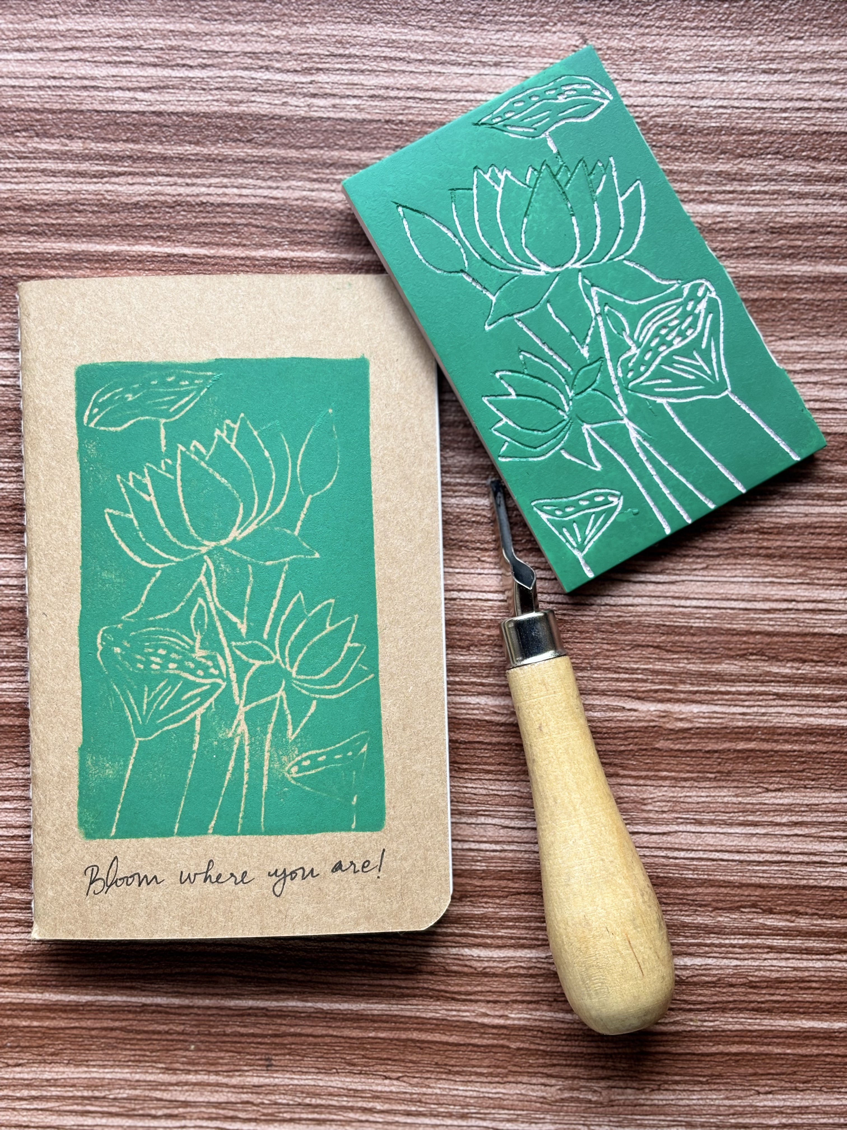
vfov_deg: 36.8
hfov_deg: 28.0
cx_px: 424
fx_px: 1696
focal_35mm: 52
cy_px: 565
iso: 50
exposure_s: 1/82
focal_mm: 5.96
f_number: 1.6
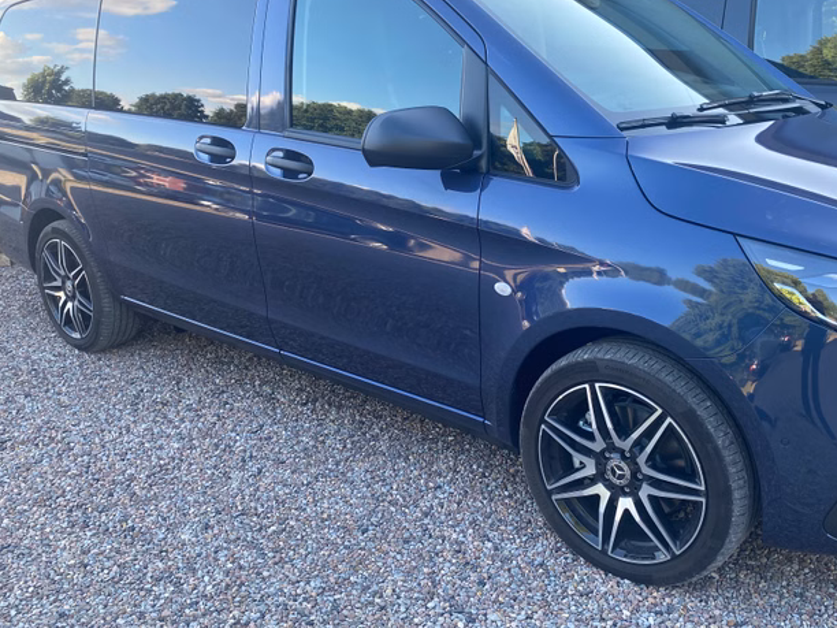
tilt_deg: -9.9
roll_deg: +2.0
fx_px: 822
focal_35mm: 34
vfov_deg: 41.7
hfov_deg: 53.7
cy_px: 280
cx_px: 481
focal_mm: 4.25
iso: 32
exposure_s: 1/144
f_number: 1.8
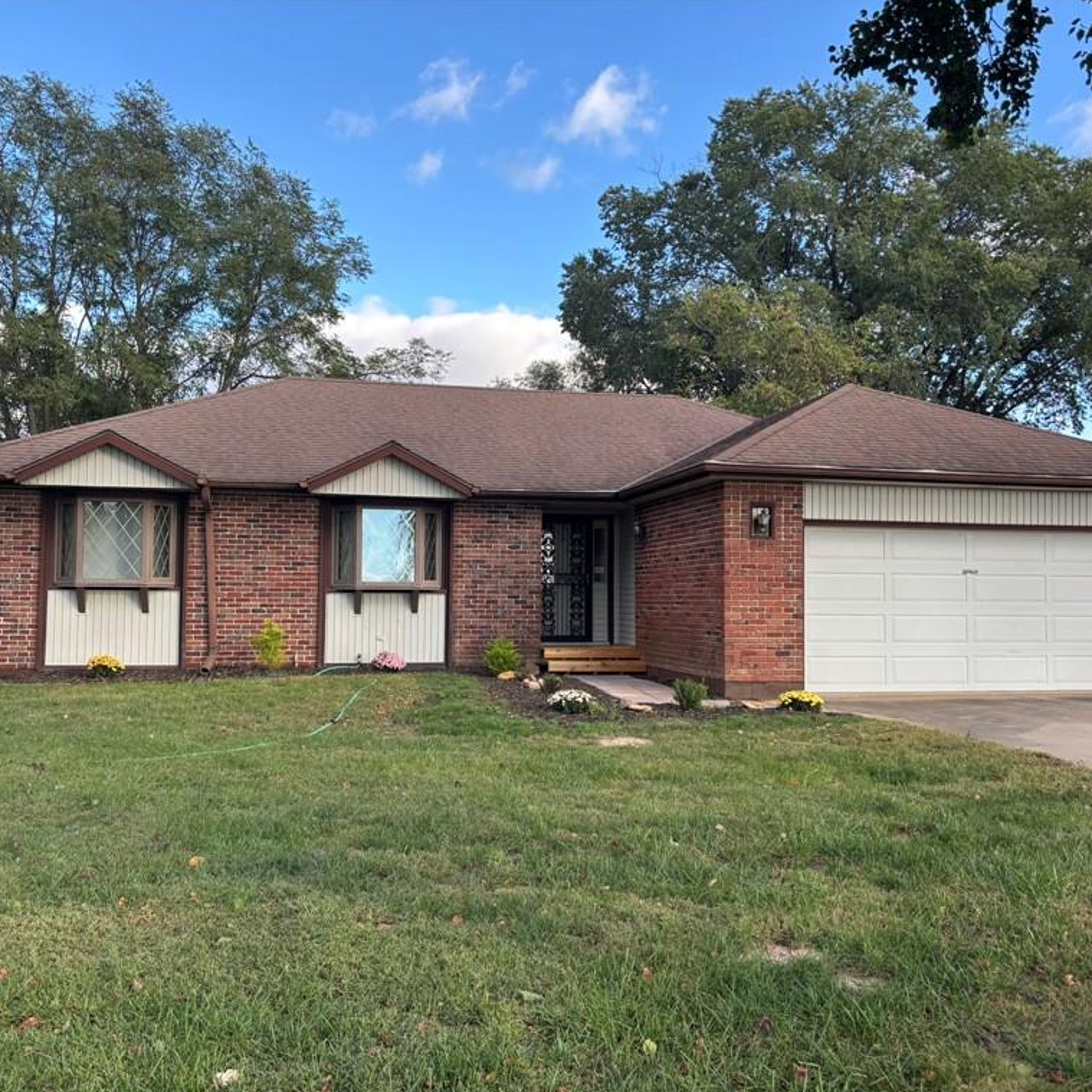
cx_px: 542
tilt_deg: +2.6
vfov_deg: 52.5
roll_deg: -0.4
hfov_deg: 52.5
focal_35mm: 31
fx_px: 1106
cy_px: 550
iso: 50
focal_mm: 5.96
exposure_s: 1/597
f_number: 1.6
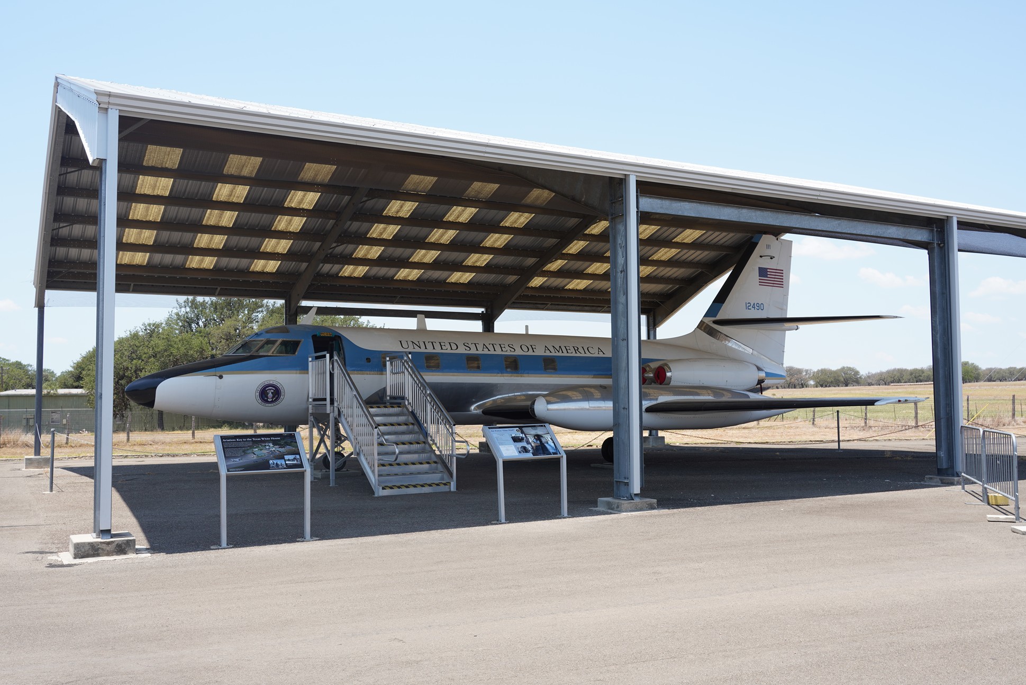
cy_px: 335
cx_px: 504
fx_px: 941
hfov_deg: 57.2
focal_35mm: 33
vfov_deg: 40.0
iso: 100
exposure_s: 1/100
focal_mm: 32
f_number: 10
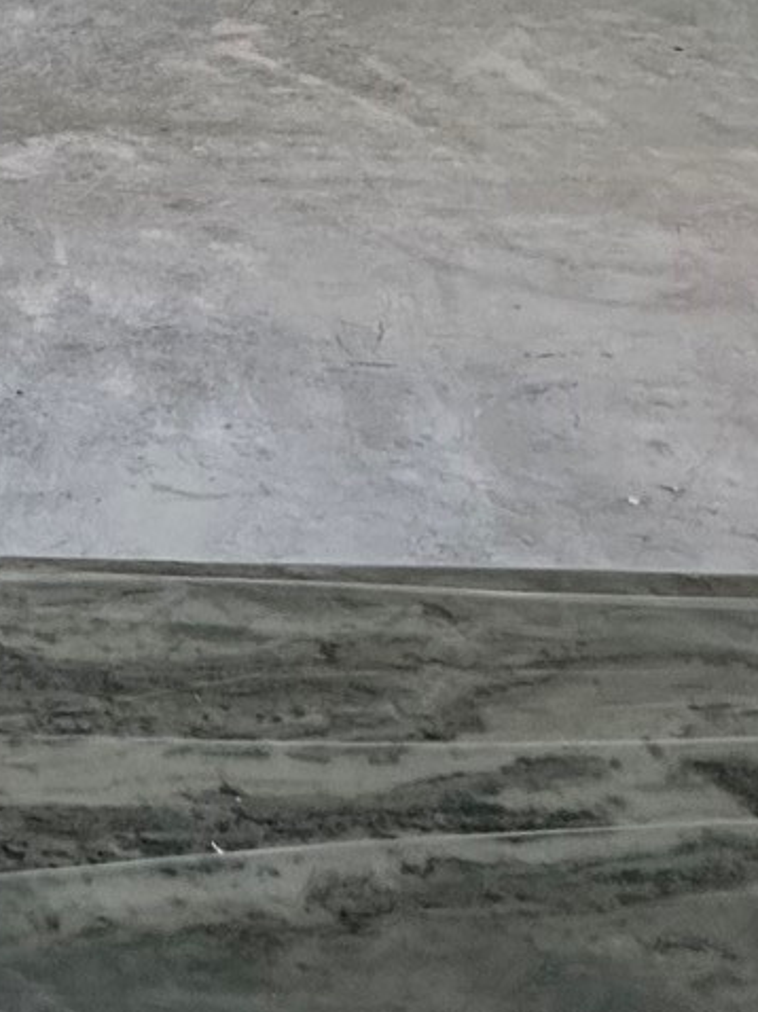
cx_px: -337
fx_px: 1753
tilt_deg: +2.5
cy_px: -633
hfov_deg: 21.1
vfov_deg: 23.3
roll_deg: -0.2
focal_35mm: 60
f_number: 2.2
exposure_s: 1/99
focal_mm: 2.22
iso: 200
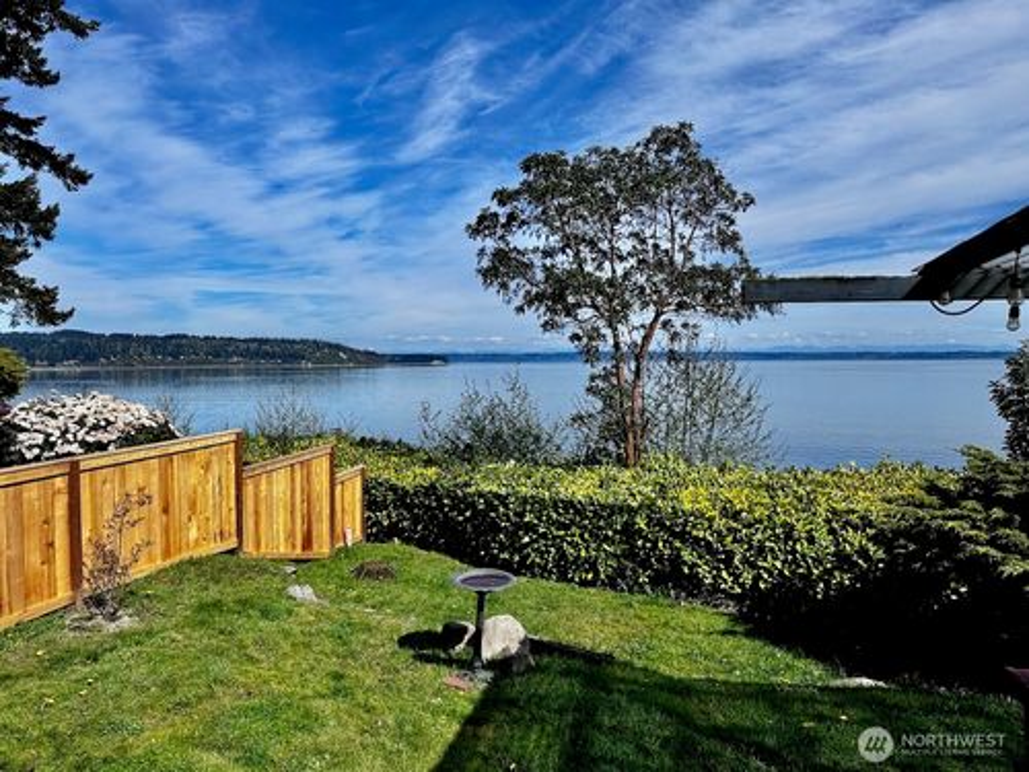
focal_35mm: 24
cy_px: 386
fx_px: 713
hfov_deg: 71.6
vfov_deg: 56.8
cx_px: 514
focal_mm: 6.76
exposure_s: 1/7092
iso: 80
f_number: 1.78
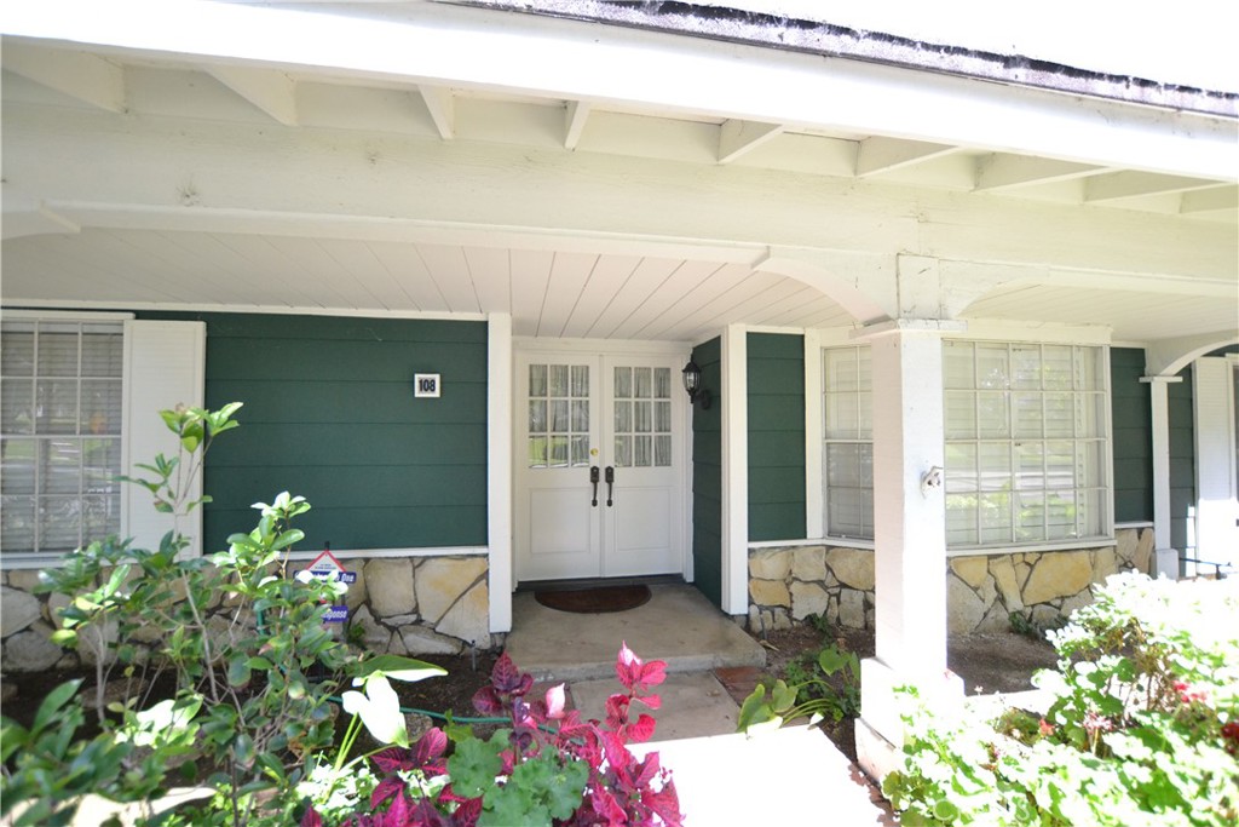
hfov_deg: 100.4
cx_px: 620
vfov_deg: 77.3
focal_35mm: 15
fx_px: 516
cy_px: 414
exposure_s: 1/1000
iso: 1600
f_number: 3.5
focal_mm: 10
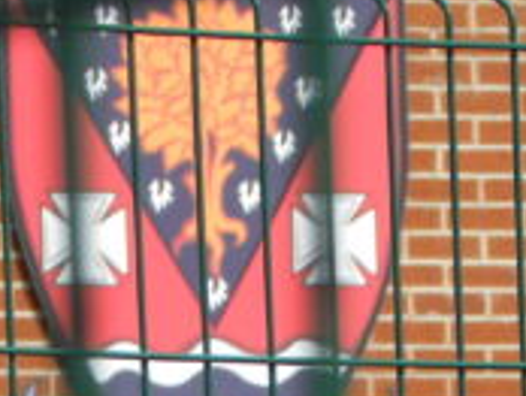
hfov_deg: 2.0
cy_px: 721
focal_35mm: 991
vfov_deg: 1.5
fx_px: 15079
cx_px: 320
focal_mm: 44
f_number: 5.6
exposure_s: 1/262
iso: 64
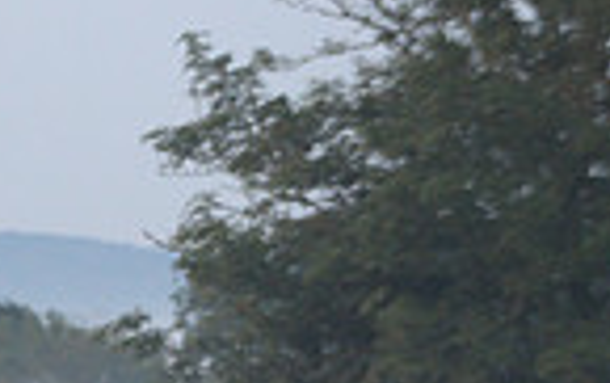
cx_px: -597
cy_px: 560
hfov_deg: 2.6
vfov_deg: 1.6
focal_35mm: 815
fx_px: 13565
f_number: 5
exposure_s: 1/400
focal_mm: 200
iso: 2500
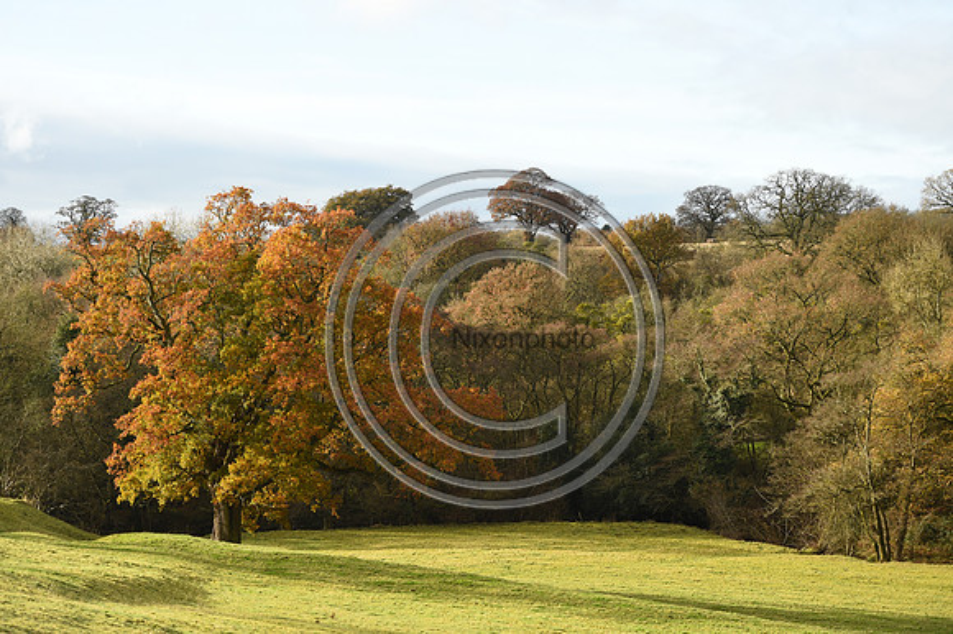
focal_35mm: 90
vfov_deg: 15.2
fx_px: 2381
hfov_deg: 22.6
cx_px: 476
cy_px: 317
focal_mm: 90
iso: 160
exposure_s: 1/1000
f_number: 3.2
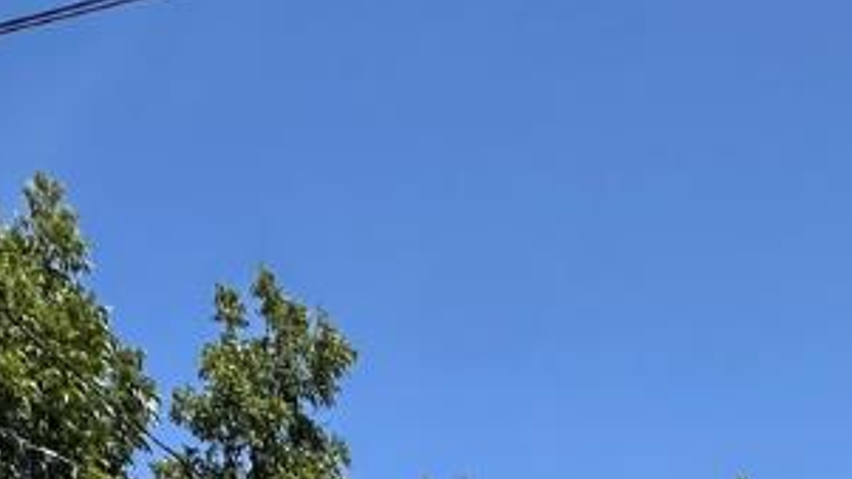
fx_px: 1716
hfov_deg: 27.2
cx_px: 708
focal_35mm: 76
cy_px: 1583
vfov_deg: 9.9
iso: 50
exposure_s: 1/1770
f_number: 2.2
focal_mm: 2.22
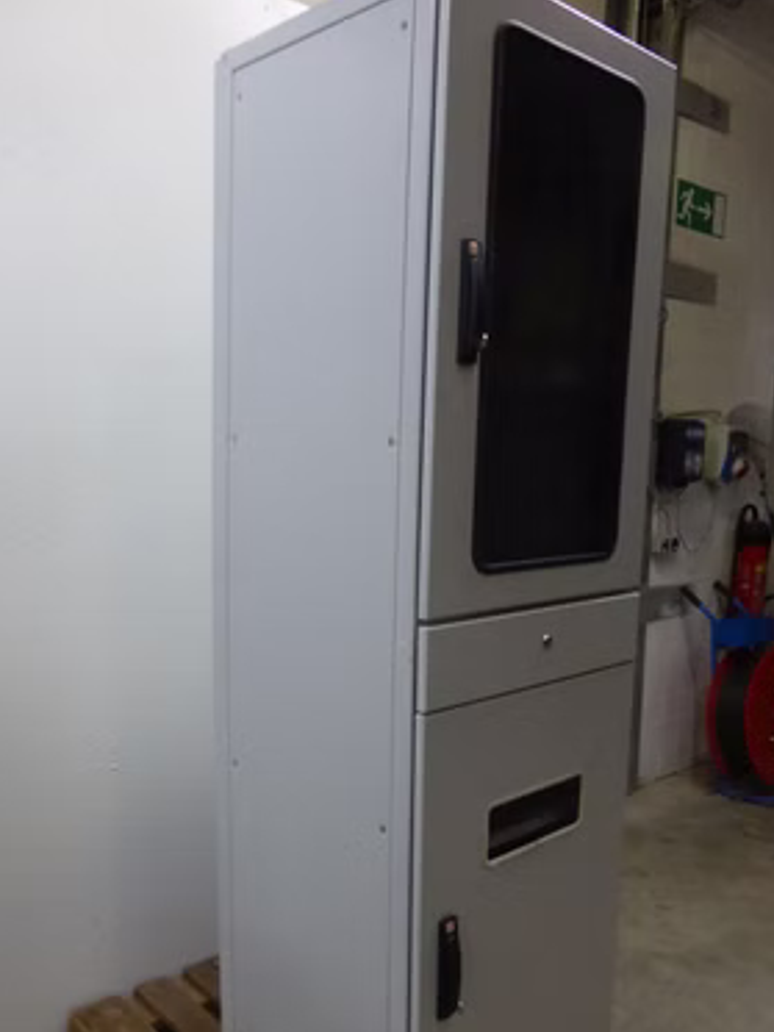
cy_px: 596
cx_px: 399
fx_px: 924
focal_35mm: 31
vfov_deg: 58.1
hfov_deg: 45.4
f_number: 3.3
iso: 400
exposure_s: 1/25
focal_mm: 4.3
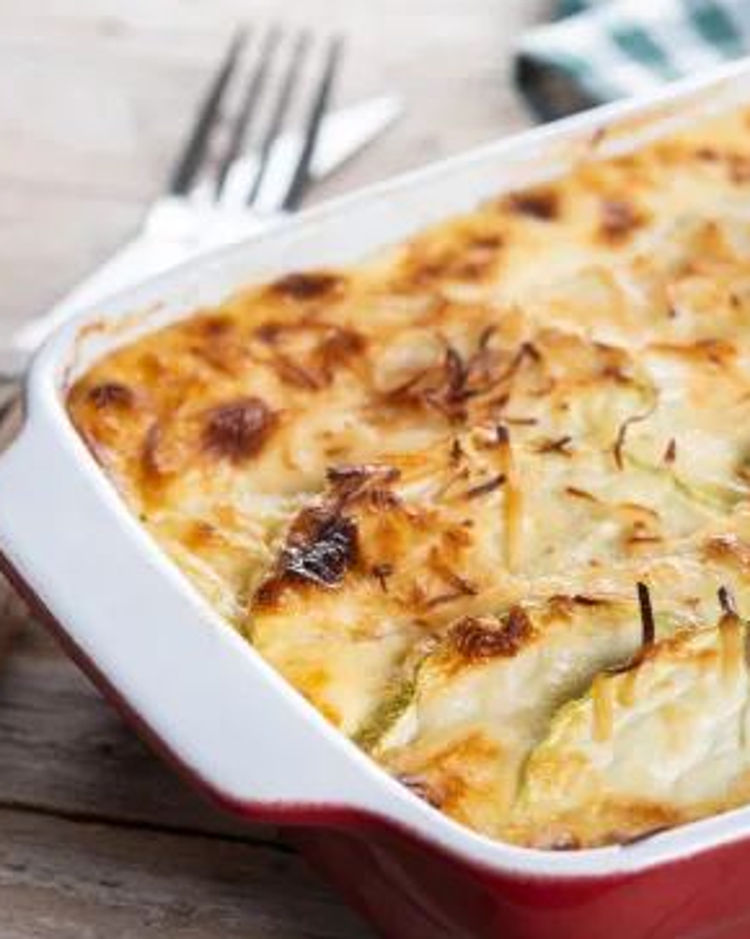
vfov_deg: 15.0
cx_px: 600
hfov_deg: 12.0
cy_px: 468
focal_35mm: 128
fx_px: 3555
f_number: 5.6
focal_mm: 60
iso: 100
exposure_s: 1/125
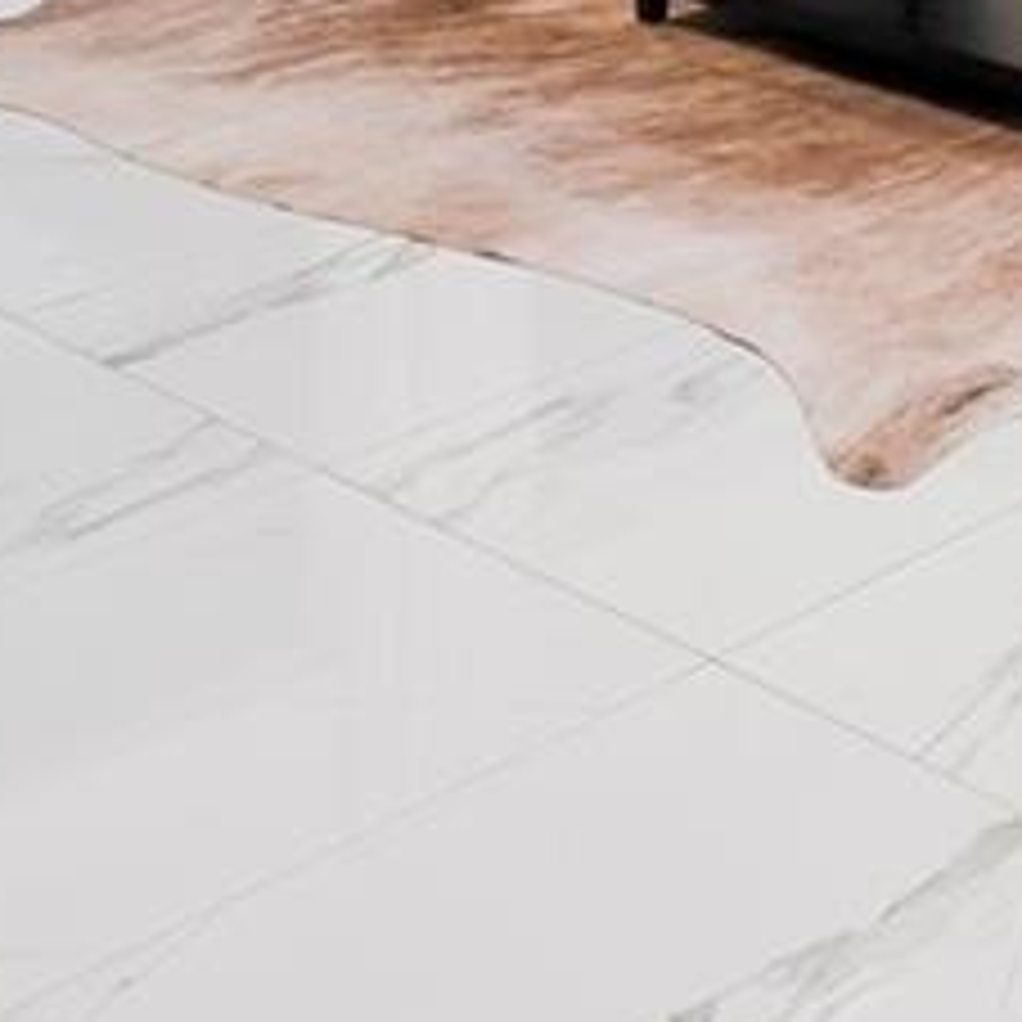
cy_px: -981
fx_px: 3006
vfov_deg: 15.6
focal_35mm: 90
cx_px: 1301
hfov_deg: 18.1
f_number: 4
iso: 640
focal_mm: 15
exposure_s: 1/25
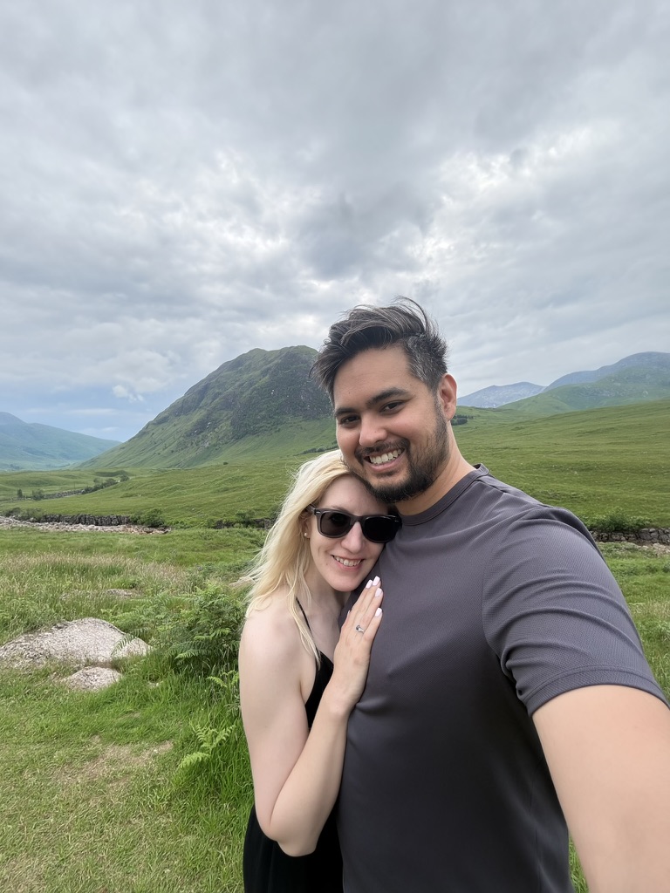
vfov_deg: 73.9
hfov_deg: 58.9
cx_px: 335
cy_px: 446
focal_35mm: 23
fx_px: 594
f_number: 1.9
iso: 40
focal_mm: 2.69
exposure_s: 1/392
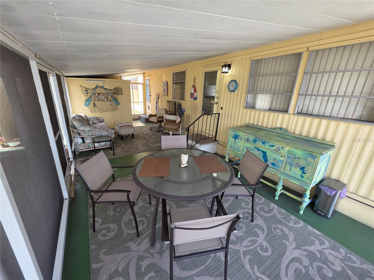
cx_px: 187
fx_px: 140
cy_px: 140
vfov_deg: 89.9
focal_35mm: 13
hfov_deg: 106.2
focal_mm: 2.2
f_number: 1.9
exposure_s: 1/120
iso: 50
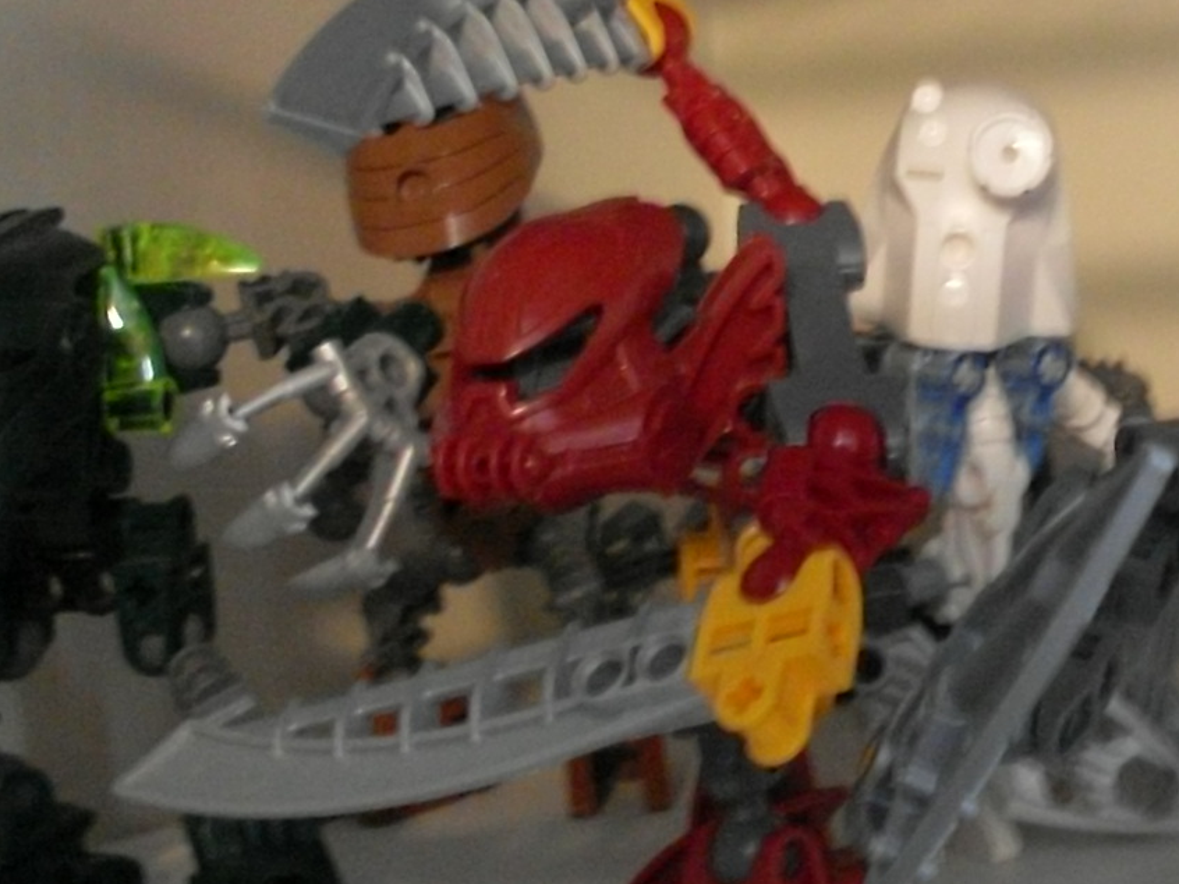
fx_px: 3133
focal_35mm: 92
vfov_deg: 16.0
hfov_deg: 20.6
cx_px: 1199
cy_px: 312
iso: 400
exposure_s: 1/10
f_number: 2.8
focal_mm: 6.3
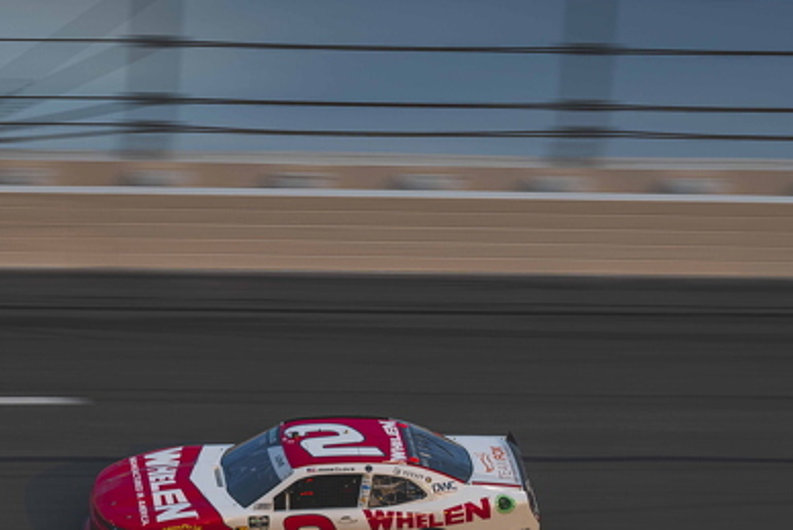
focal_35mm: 200
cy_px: 522
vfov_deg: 6.9
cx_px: 288
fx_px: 4407
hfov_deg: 10.3
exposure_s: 1/50
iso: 100
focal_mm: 98
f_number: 5.6
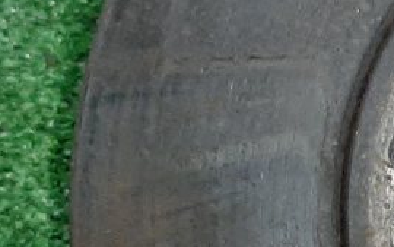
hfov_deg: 13.0
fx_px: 1579
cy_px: 224
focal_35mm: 147
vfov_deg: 8.9
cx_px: 692
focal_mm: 3.93
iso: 171
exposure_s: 1/33
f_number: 1.7
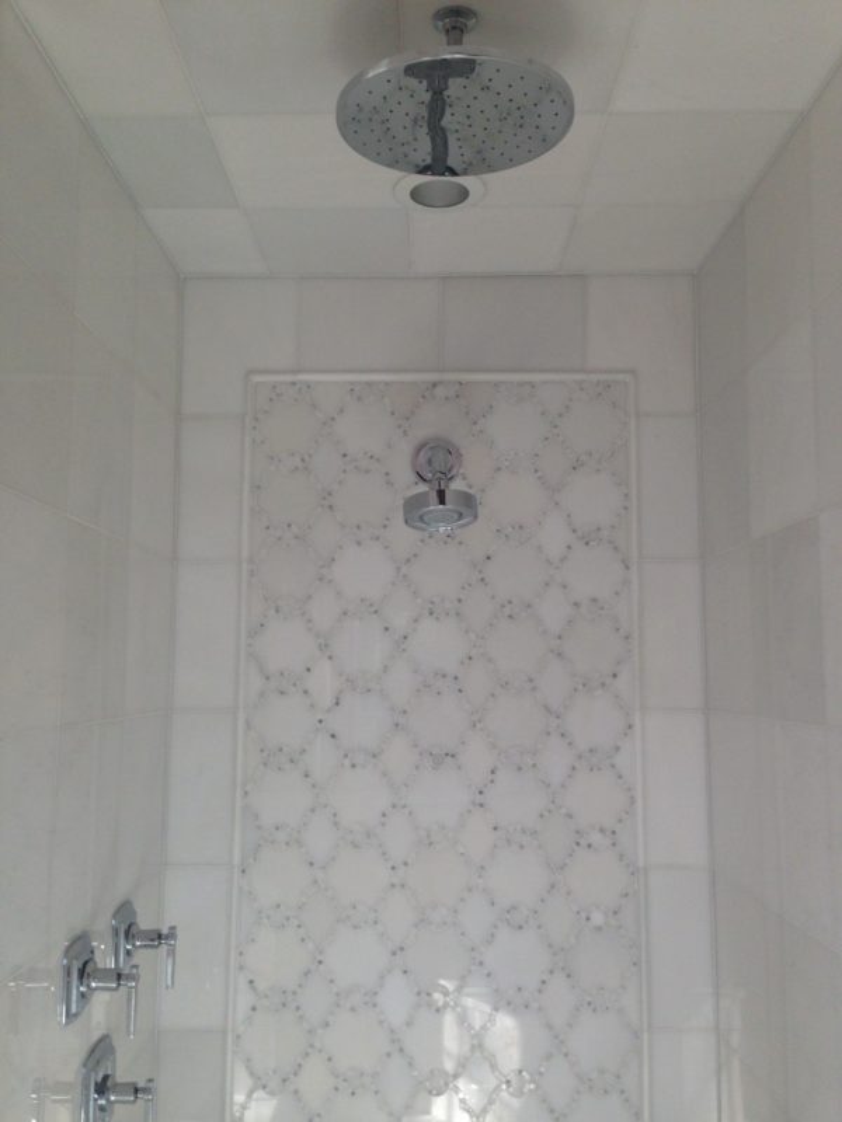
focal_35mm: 33
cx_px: 421
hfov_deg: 42.9
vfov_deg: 55.4
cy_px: 561
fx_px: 1070
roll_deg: -1.3
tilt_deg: +6.2
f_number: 2.4
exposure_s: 1/120
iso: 80
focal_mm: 4.12
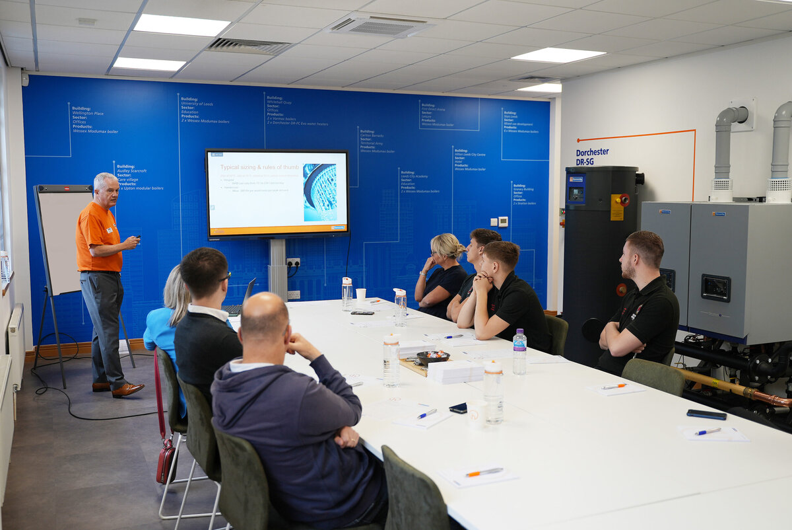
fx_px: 793
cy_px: 265
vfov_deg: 36.9
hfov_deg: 53.1
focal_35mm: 36
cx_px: 396
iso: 160
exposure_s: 1/100
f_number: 2.8
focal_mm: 36
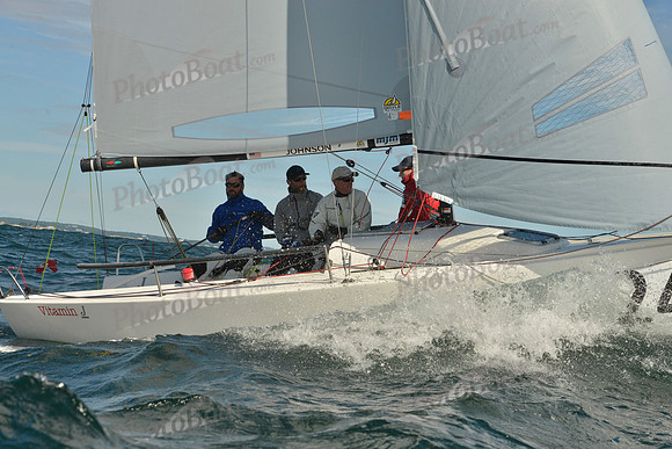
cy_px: 224
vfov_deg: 19.5
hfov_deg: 28.8
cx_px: 336
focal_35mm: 70
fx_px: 1307
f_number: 11
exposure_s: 1/1250
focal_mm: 70
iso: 400
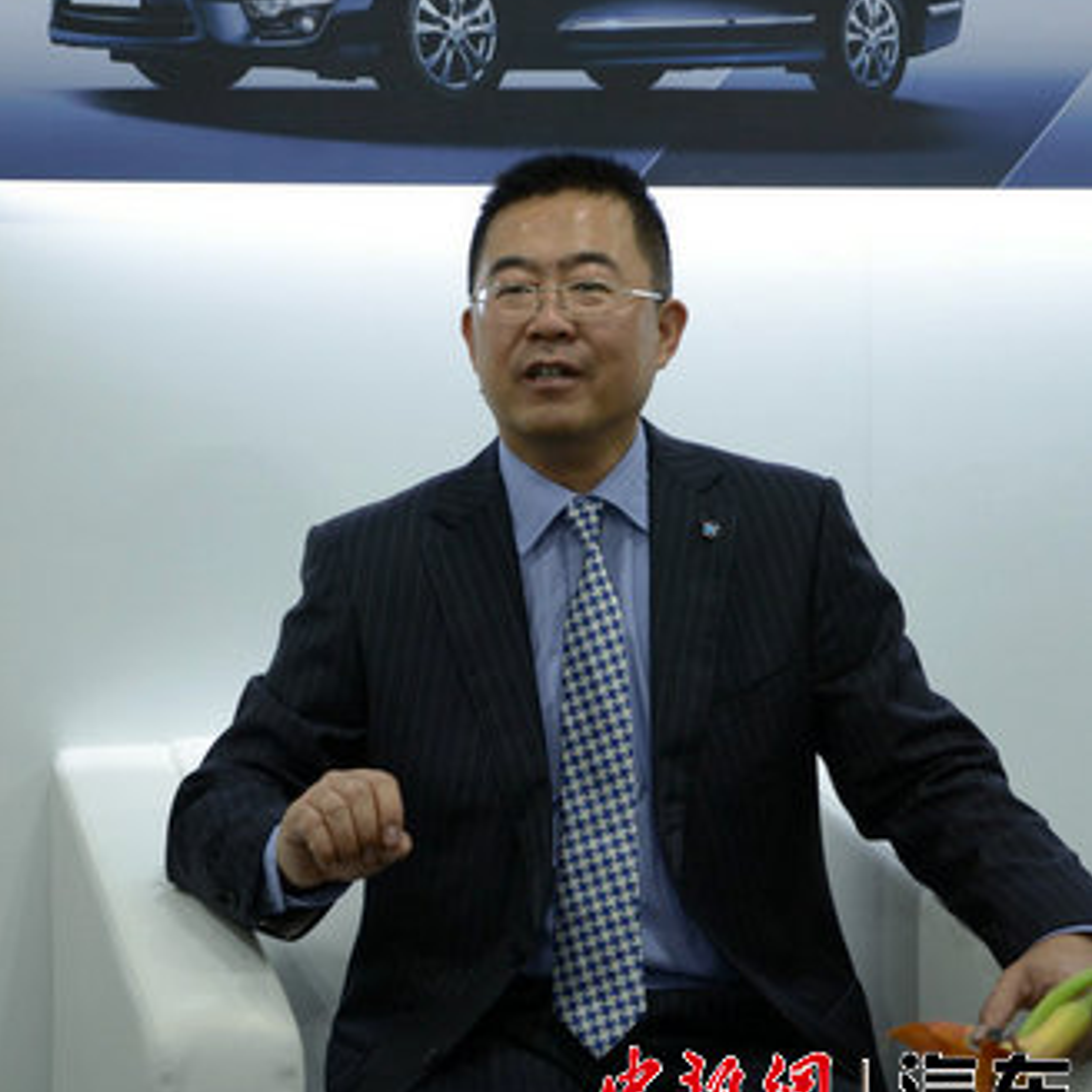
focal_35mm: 97
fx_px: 3462
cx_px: 544
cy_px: 390
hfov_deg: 17.9
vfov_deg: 17.9
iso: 640
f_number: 5
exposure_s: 1/20
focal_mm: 50
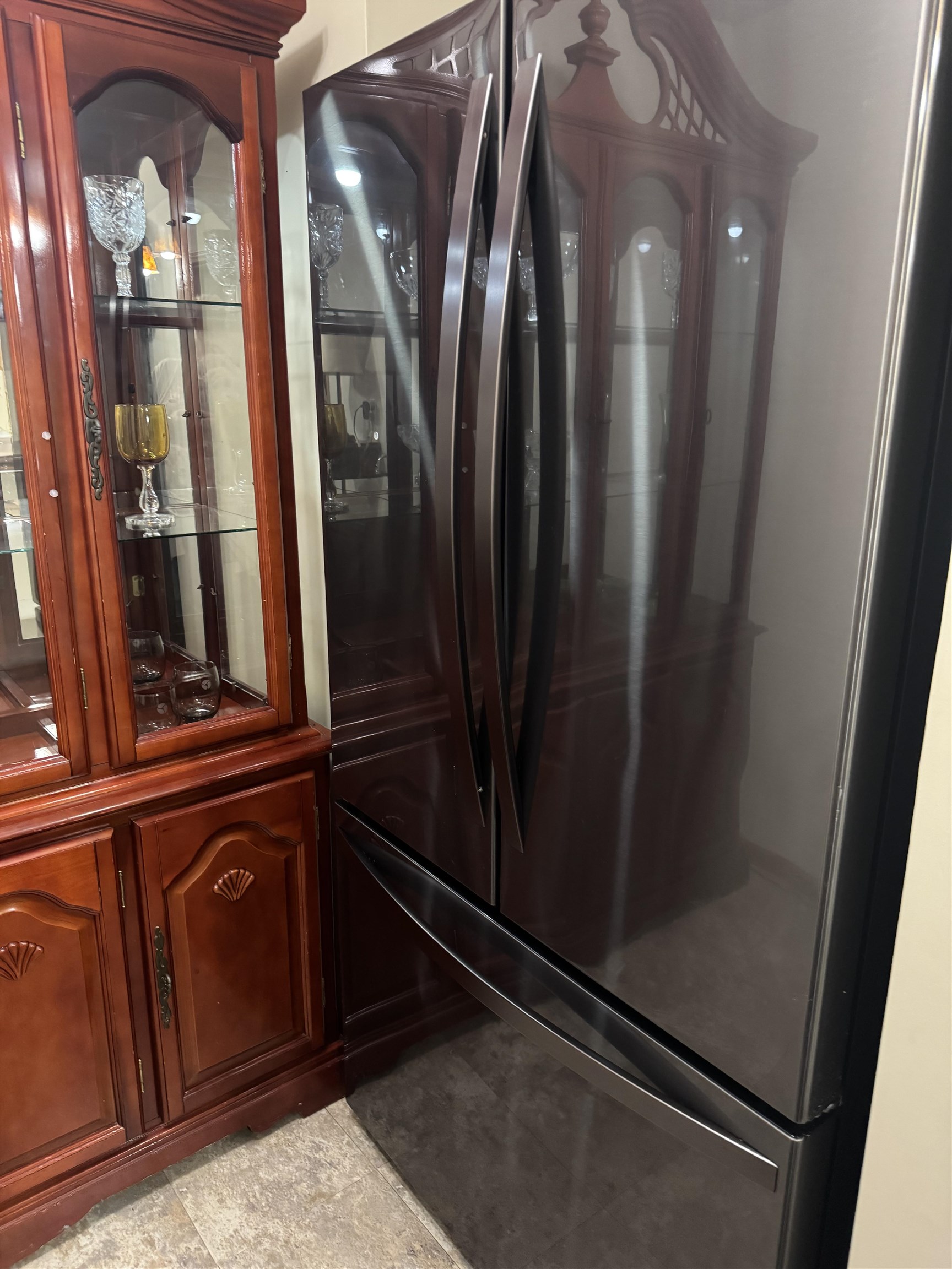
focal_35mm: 24
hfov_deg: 56.8
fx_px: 880
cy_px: 634
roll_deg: +0.2
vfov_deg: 71.6
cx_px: 476
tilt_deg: -16.5
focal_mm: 6.76
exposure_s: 1/30
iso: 1000
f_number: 1.78
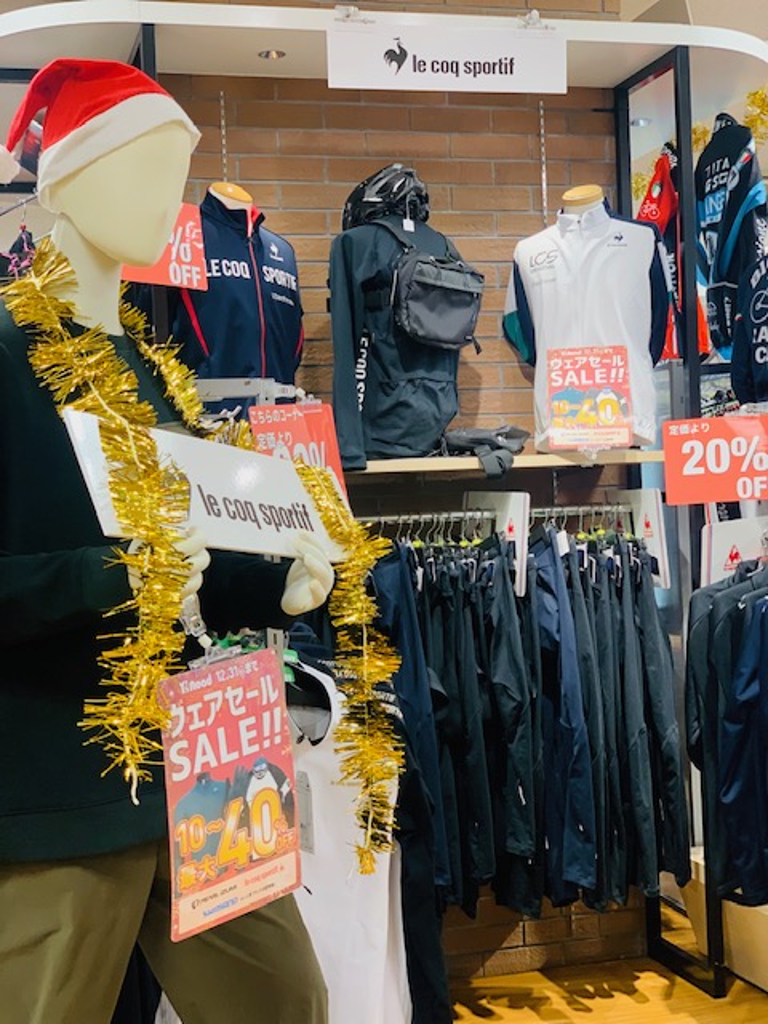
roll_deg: +1.8
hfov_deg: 28.0
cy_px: 512
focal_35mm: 52
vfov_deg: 36.8
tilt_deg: +0.6
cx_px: 384
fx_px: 1538
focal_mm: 6
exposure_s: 1/85
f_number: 2.4
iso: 125
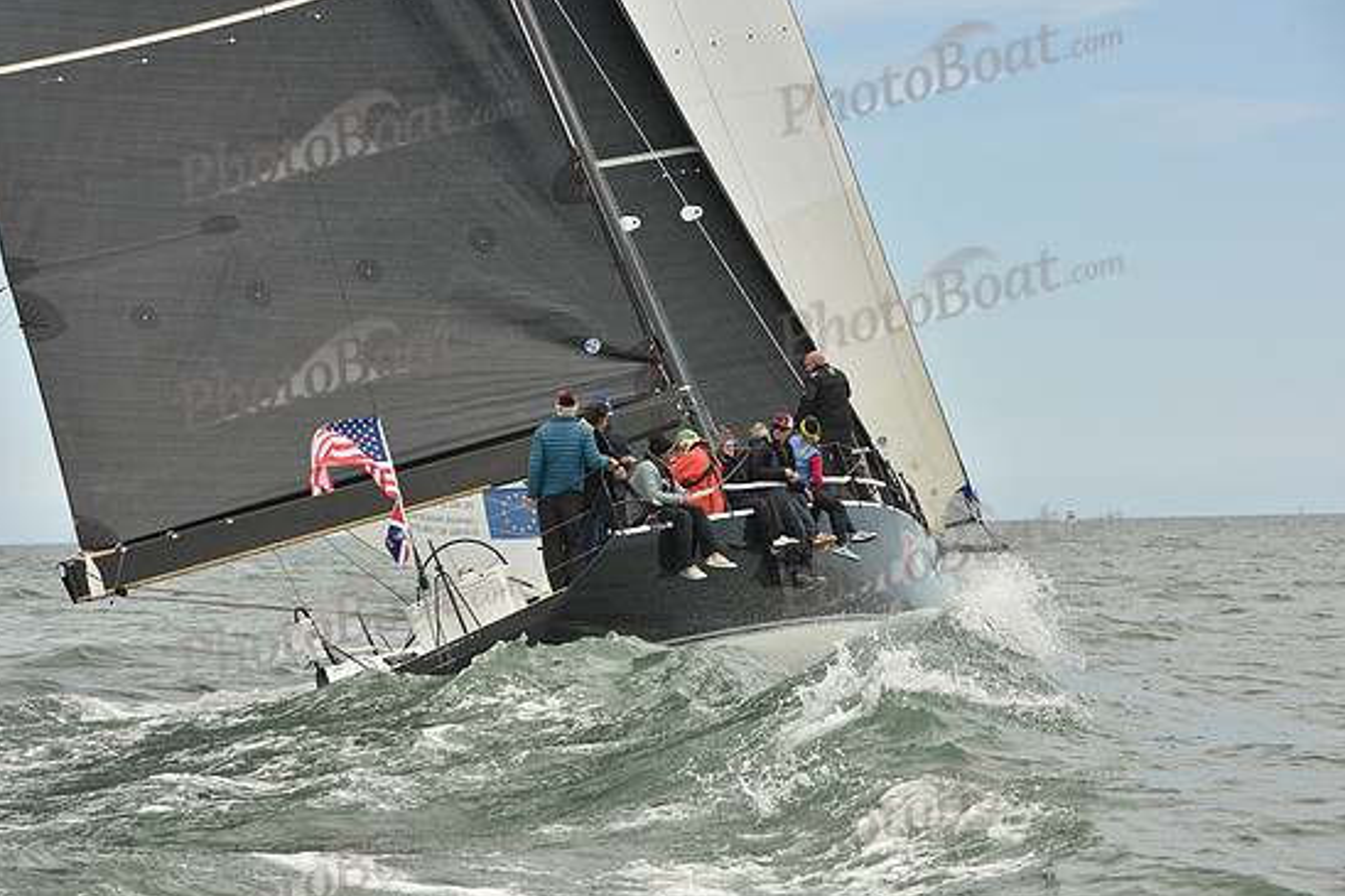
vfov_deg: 9.6
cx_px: 653
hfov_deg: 14.4
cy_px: 460
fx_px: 5341
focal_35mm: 143
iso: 320
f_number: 10
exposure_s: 1/800
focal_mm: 135
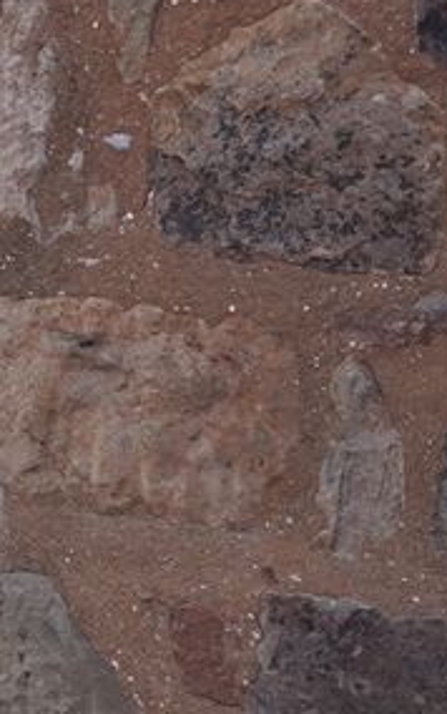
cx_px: -1266
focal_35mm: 172
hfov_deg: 6.4
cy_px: 299
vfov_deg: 12.2
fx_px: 3346
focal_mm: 24
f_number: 11
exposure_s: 1/100
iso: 320
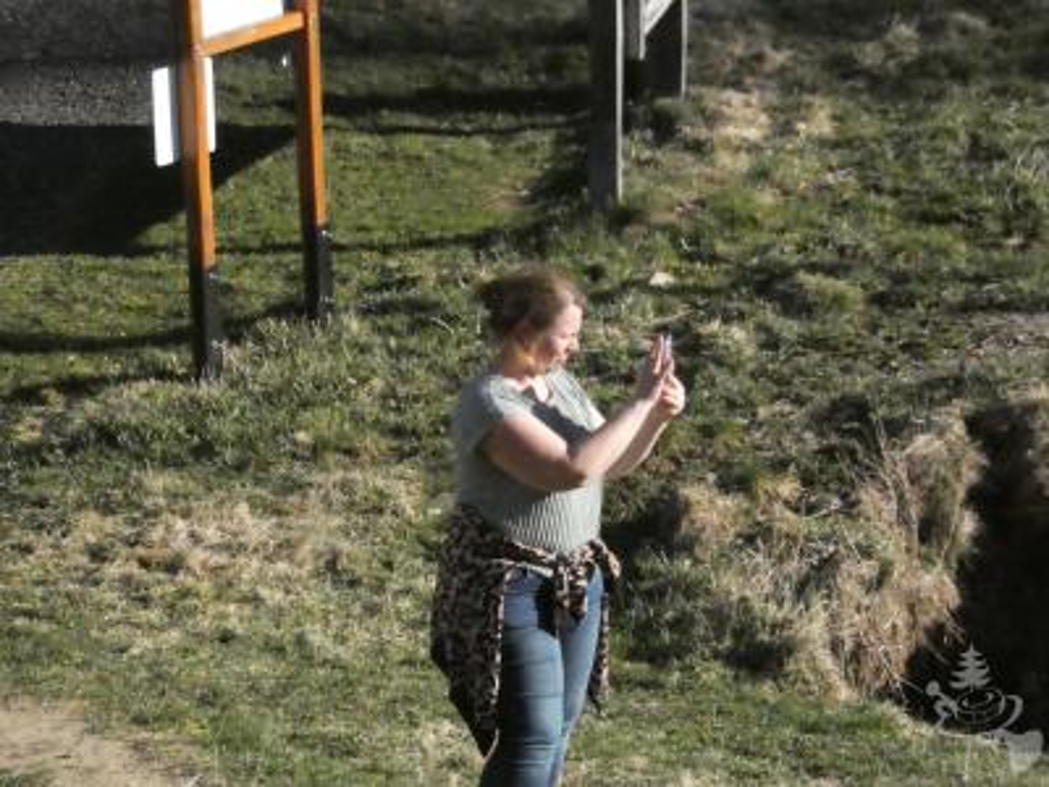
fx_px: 4849
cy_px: 394
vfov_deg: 9.3
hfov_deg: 12.3
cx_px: 524
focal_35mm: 160
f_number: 5.4
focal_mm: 28.8
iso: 3200
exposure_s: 1/8000
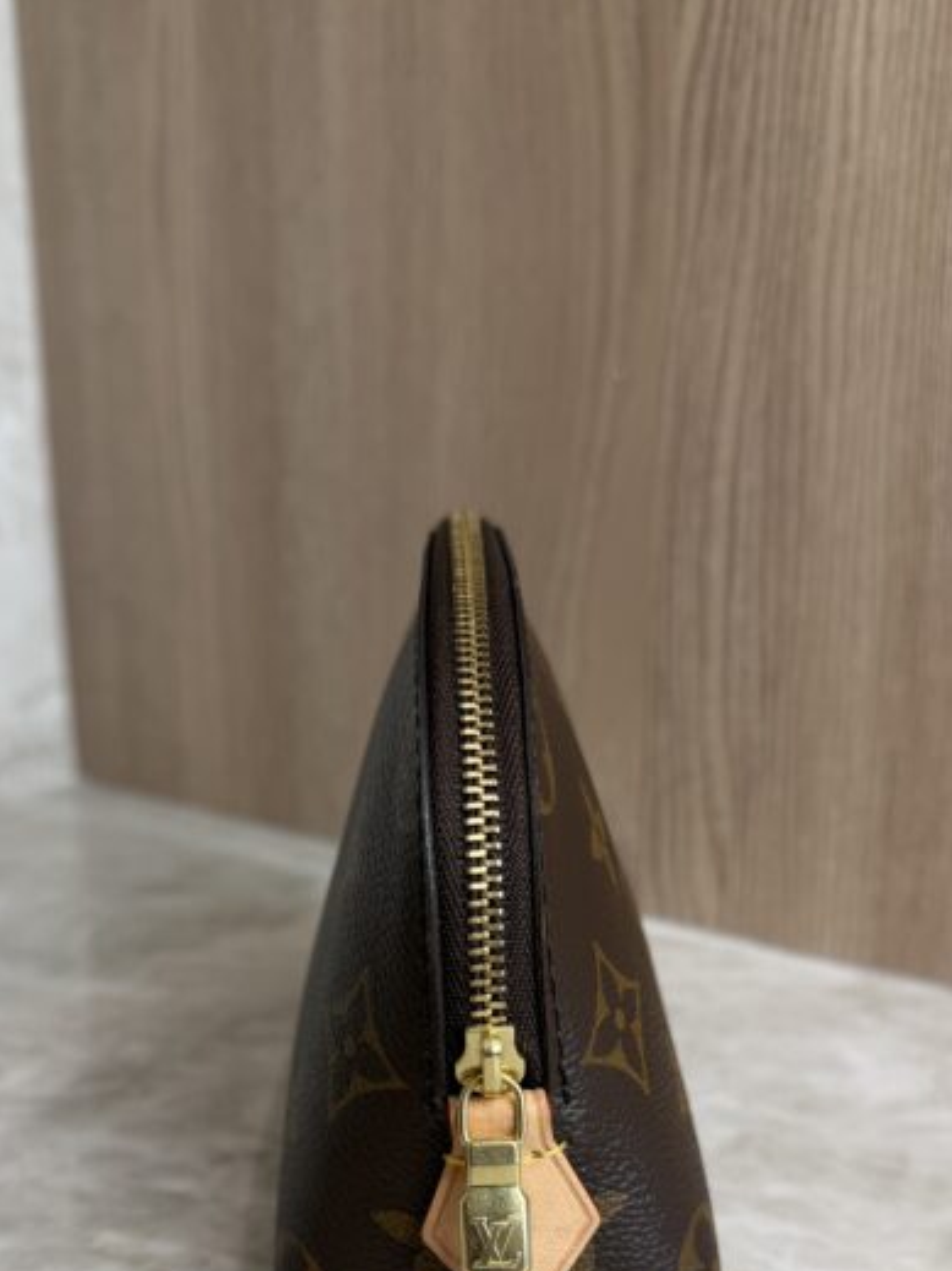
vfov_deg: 48.2
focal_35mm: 37
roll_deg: -0.1
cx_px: 436
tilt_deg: -18.6
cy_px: 953
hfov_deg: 38.6
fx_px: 1357
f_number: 1.78
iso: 80
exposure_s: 1/120
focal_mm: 6.76
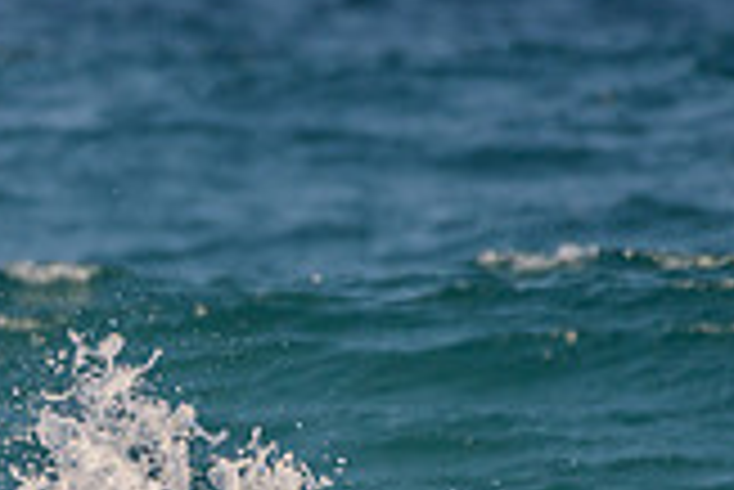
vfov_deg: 0.6
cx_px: -231
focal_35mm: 2179
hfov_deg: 0.9
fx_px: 44466
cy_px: 470
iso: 140
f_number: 5.6
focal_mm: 500
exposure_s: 1/2000
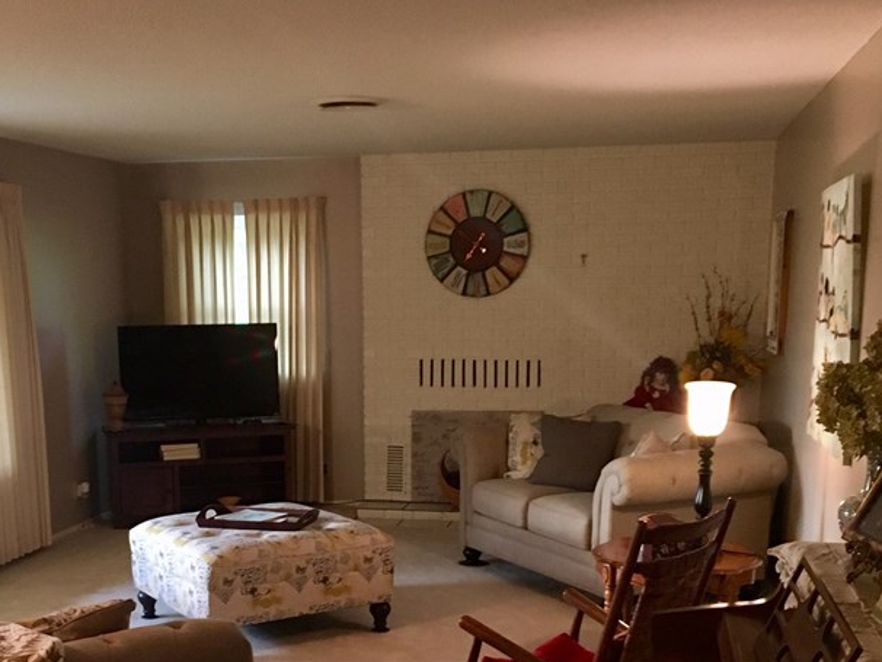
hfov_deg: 38.8
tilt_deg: -12.5
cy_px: 543
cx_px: 358
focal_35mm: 49
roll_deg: +0.1
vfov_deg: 29.0
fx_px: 1249
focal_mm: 4.15
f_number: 2.2
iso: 200
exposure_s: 1/15
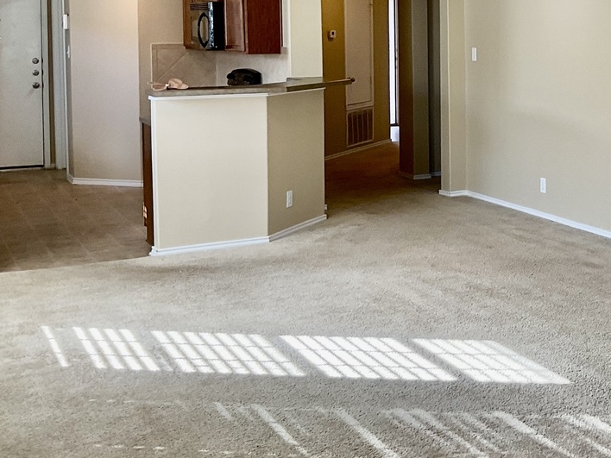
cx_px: 597
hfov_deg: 30.6
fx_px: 1041
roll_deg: -1.1
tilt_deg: -3.0
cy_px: 78
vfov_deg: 24.3
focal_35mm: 59
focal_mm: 3
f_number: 1.8
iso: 40
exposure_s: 1/60
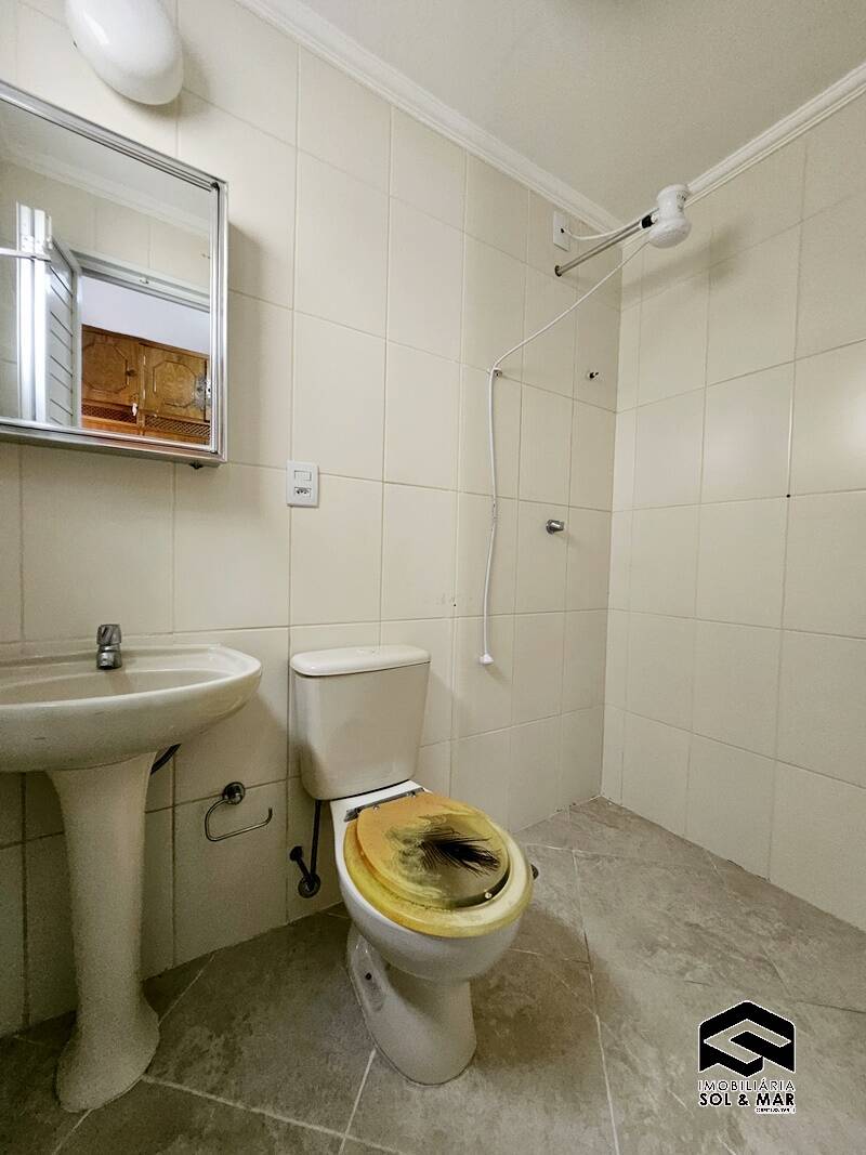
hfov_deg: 89.9
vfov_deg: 106.2
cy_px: 578
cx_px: 433
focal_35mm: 13
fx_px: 434
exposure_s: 1/40
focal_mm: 1.7
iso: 320
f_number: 2.2
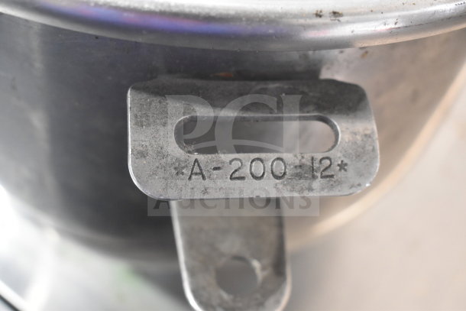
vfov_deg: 26.5
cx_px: 233
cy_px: 156
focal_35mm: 51
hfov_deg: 38.9
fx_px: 660
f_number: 4.5
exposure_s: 1/50
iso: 2200
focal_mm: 34
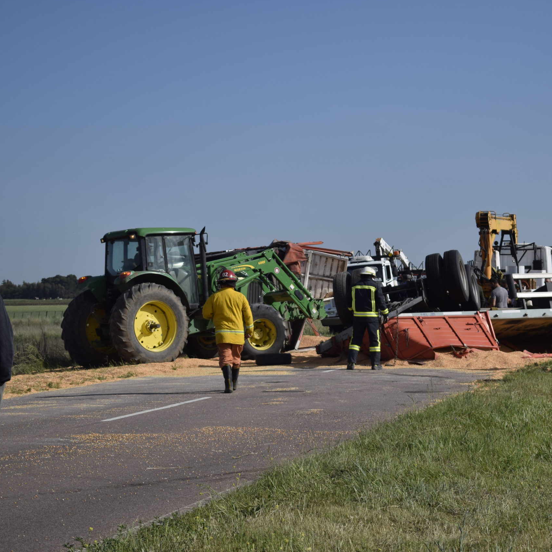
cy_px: 276
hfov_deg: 16.4
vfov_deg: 16.5
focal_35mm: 106
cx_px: 382
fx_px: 1906
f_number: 5.6
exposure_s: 1/1250
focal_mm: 55
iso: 100
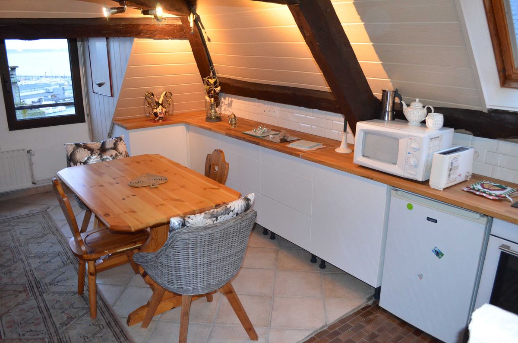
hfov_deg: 67.5
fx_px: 388
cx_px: 259
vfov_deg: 47.7
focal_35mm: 27
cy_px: 172
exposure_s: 1/60
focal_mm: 18
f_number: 3.5
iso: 3200
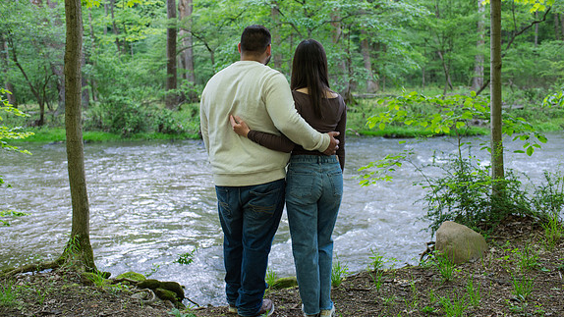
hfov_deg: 54.0
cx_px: 282
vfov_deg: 32.0
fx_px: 553
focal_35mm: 37
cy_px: 156
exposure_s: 1/320
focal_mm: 35
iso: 900
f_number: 3.2
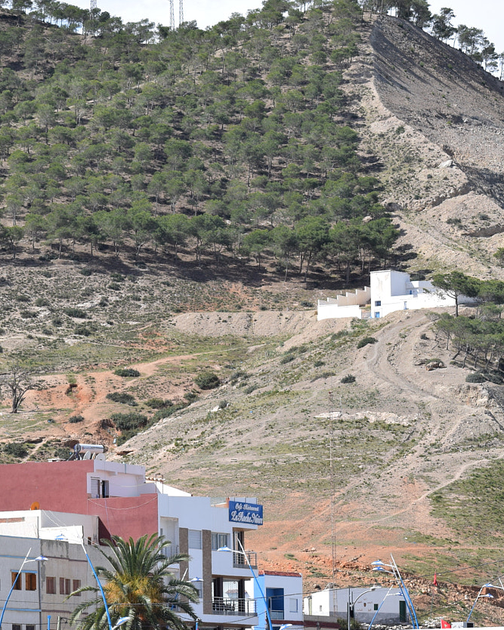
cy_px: 355
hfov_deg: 8.2
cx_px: 368
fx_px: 3525
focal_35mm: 189
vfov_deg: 10.2
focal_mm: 70
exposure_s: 1/800
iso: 200
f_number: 7.1
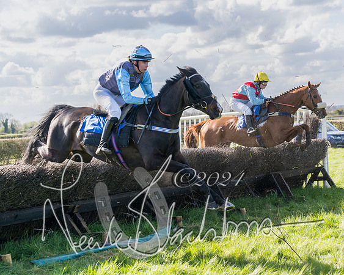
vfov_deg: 18.1
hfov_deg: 22.5
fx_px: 864
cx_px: 208
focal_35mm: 85
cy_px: 135
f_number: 4
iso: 400
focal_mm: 70
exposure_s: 1/2000
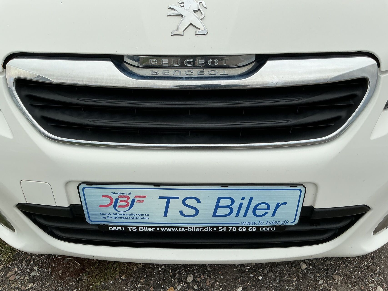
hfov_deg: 61.7
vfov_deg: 48.2
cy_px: 146
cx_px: 194
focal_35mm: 29
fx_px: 325
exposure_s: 1/739
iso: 25
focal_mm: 3
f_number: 1.8
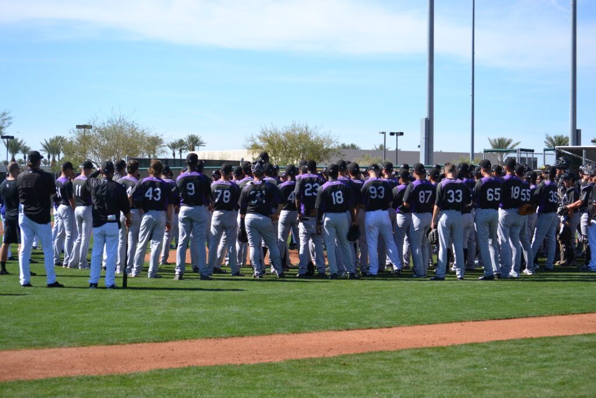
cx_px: 298
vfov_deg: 16.6
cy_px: 199
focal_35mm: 82
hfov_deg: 24.6
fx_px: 1366
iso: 400
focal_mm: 55
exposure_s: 1/1600
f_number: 6.3
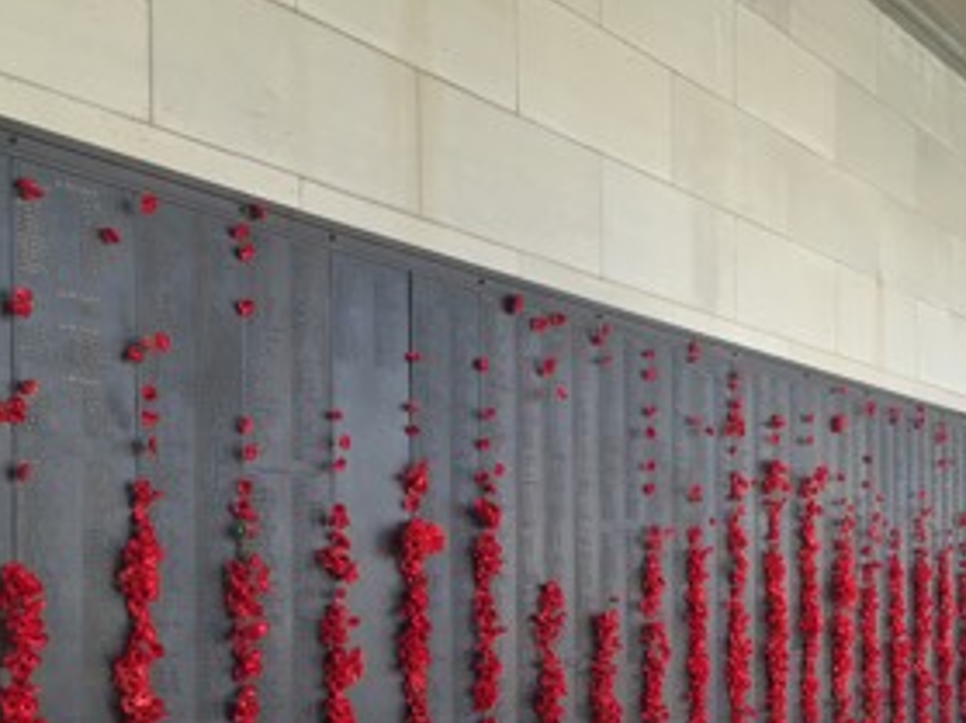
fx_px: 1506
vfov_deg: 26.3
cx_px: 530
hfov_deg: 35.5
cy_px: 612
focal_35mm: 54
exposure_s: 1/120
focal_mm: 4.15
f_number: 2.2
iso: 40
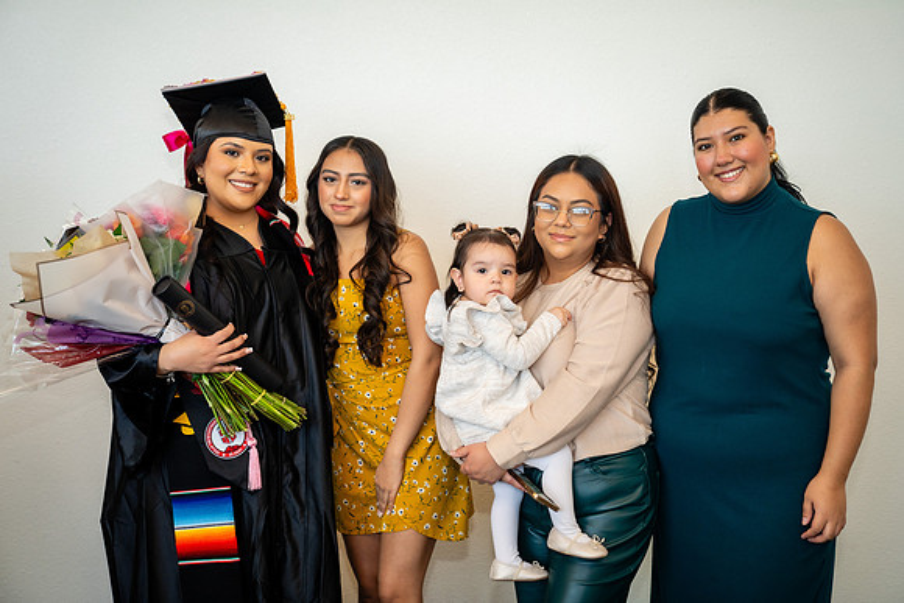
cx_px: 465
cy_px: 293
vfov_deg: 23.5
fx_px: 1447
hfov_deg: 34.7
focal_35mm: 58
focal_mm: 56
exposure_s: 1/160
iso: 500
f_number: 2.8
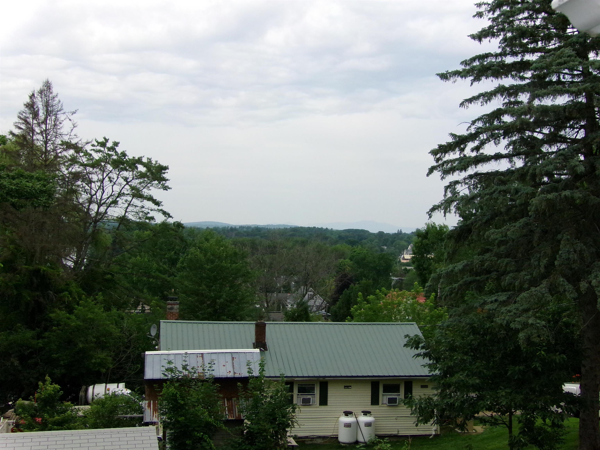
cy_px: 225
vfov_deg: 29.7
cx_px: 300
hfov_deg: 38.9
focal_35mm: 49
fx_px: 849
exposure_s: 1/400
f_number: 8.93
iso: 200
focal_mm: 8.7
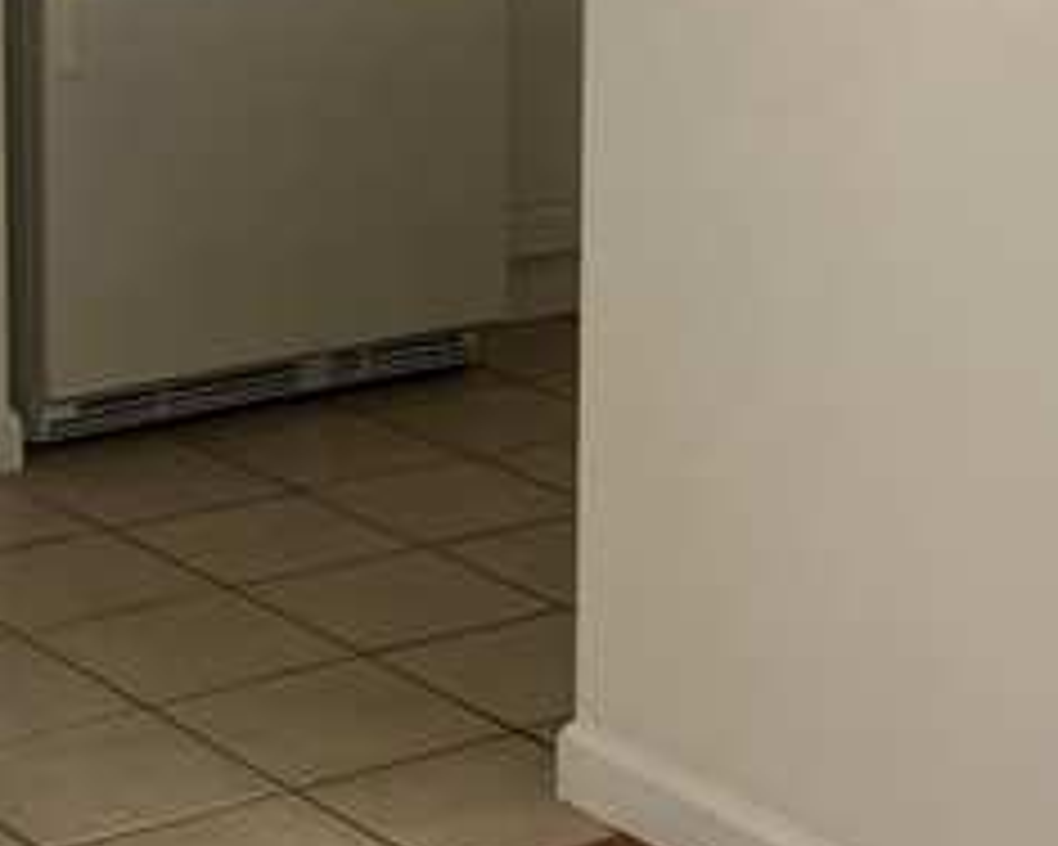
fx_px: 3601
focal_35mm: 115
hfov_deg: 16.7
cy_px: -112
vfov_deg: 13.1
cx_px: 392
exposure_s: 1/121
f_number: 1.5
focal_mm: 5.7
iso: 125
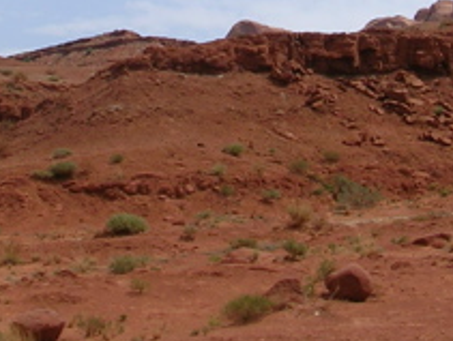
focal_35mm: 115
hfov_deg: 17.1
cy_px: -127
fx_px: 1508
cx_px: 296
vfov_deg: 12.4
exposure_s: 1/438
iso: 50
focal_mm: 5.8
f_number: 5.6
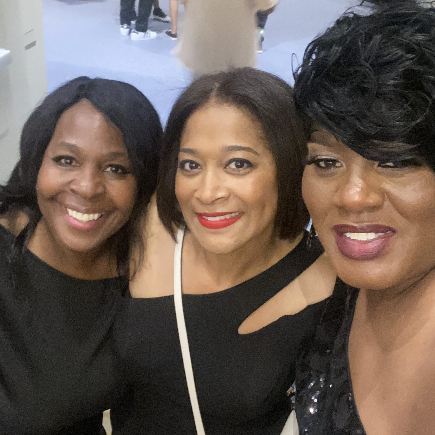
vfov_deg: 42.8
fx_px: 554
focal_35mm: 39
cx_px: 225
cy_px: 196
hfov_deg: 42.8
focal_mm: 2.71
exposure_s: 1/18
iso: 640
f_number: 2.2
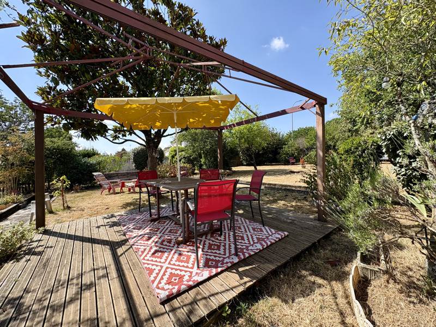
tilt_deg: -0.9
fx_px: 176
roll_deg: +1.8
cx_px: 218
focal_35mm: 14
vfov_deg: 85.7
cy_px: 164
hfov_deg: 102.1
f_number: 2.2
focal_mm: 2.22
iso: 64
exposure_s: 1/1143
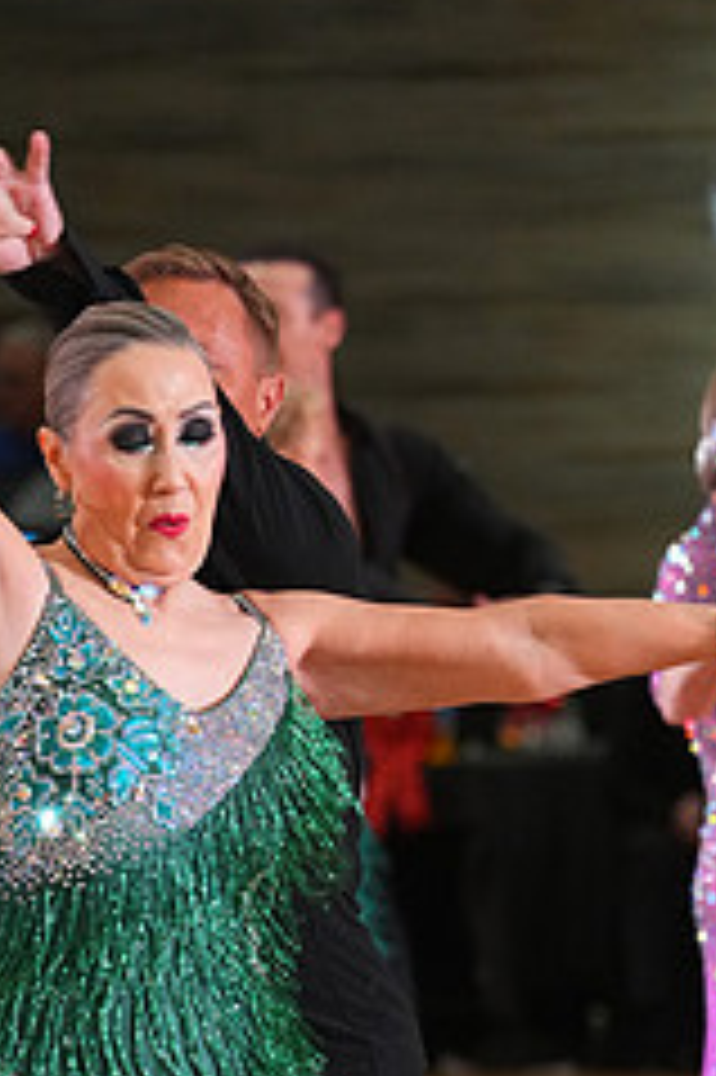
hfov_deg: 2.8
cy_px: 1238
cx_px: -38
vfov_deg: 4.2
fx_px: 14519
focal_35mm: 486
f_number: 5
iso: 2500
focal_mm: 200
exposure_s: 1/200
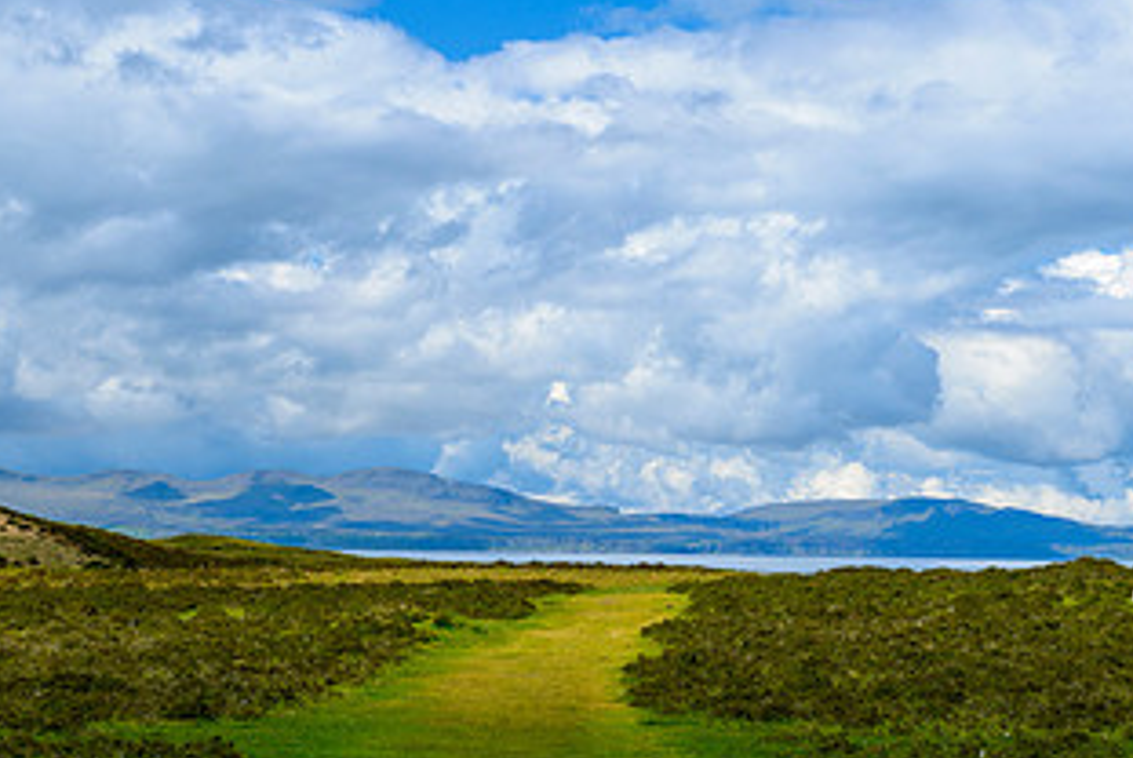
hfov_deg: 16.6
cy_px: 567
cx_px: 641
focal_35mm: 123
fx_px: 3875
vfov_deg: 11.1
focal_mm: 66
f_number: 7.1
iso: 125
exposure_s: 1/125
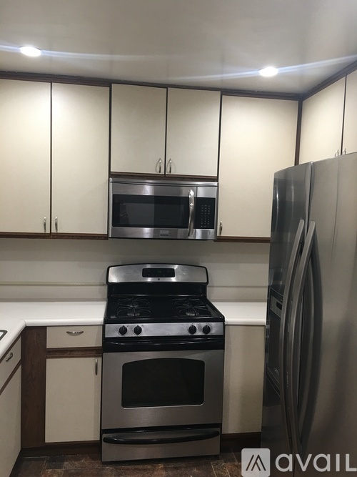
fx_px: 399
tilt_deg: -2.9
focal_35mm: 29
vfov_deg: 61.7
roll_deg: -1.9
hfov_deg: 48.2
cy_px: 238
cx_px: 178
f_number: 2.2
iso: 32
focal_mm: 4.15
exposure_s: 1/15
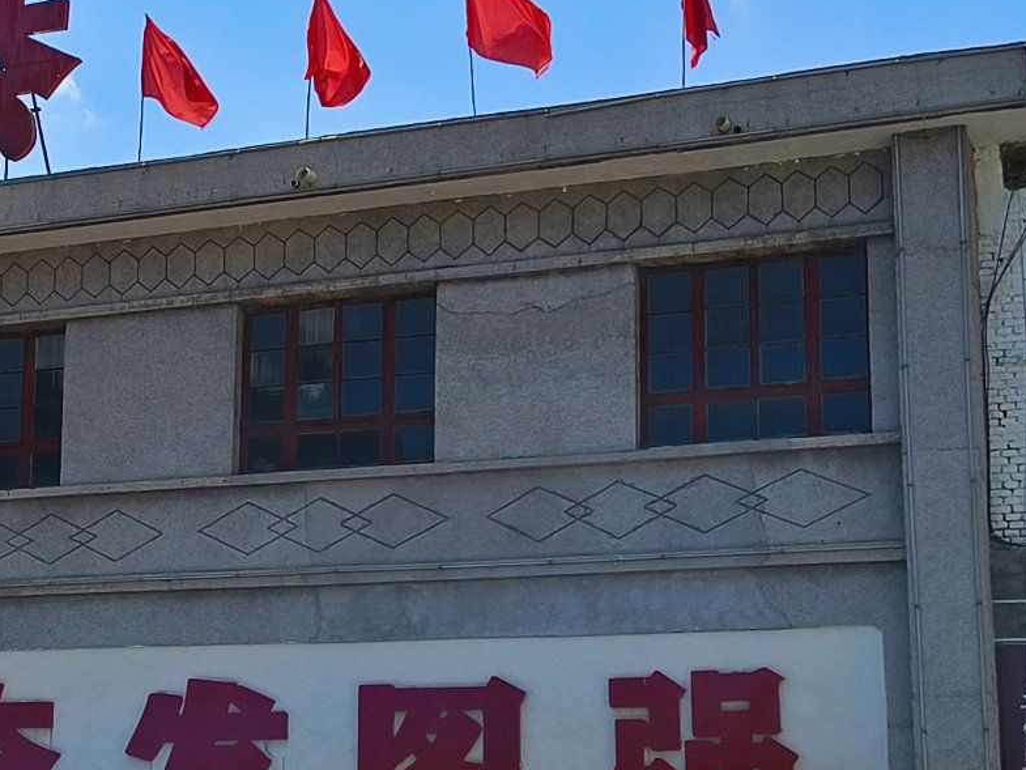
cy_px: 446
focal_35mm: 80
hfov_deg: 23.7
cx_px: 88
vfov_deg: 18.4
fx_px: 2372
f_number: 1.88
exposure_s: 1/1667
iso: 100
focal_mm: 5.56
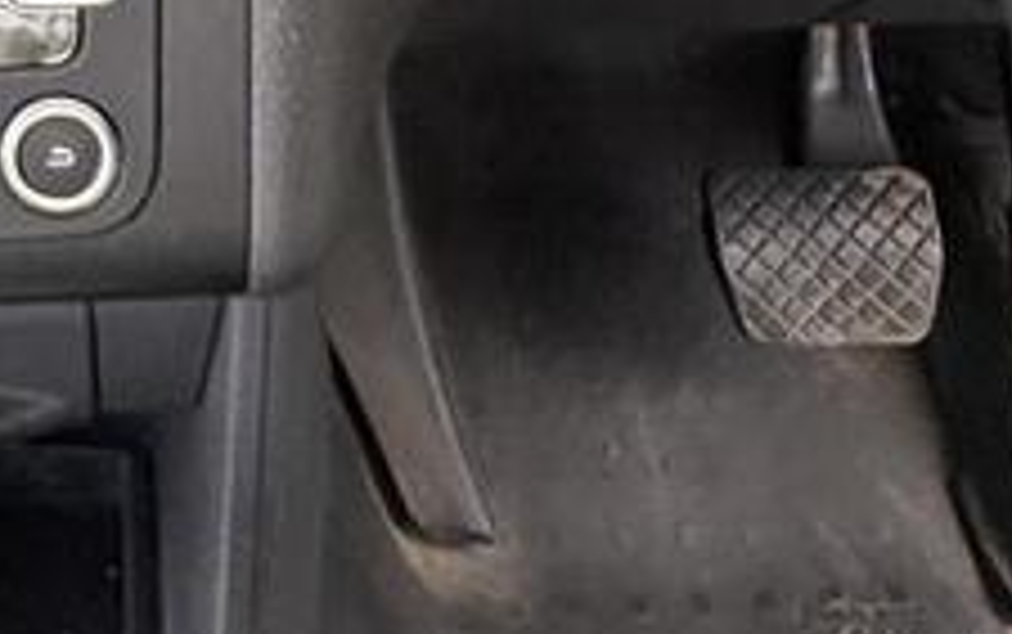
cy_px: -342
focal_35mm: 59
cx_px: 99
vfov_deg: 19.1
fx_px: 1628
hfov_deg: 32.8
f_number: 2.2
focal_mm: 2.22
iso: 125
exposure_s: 1/128
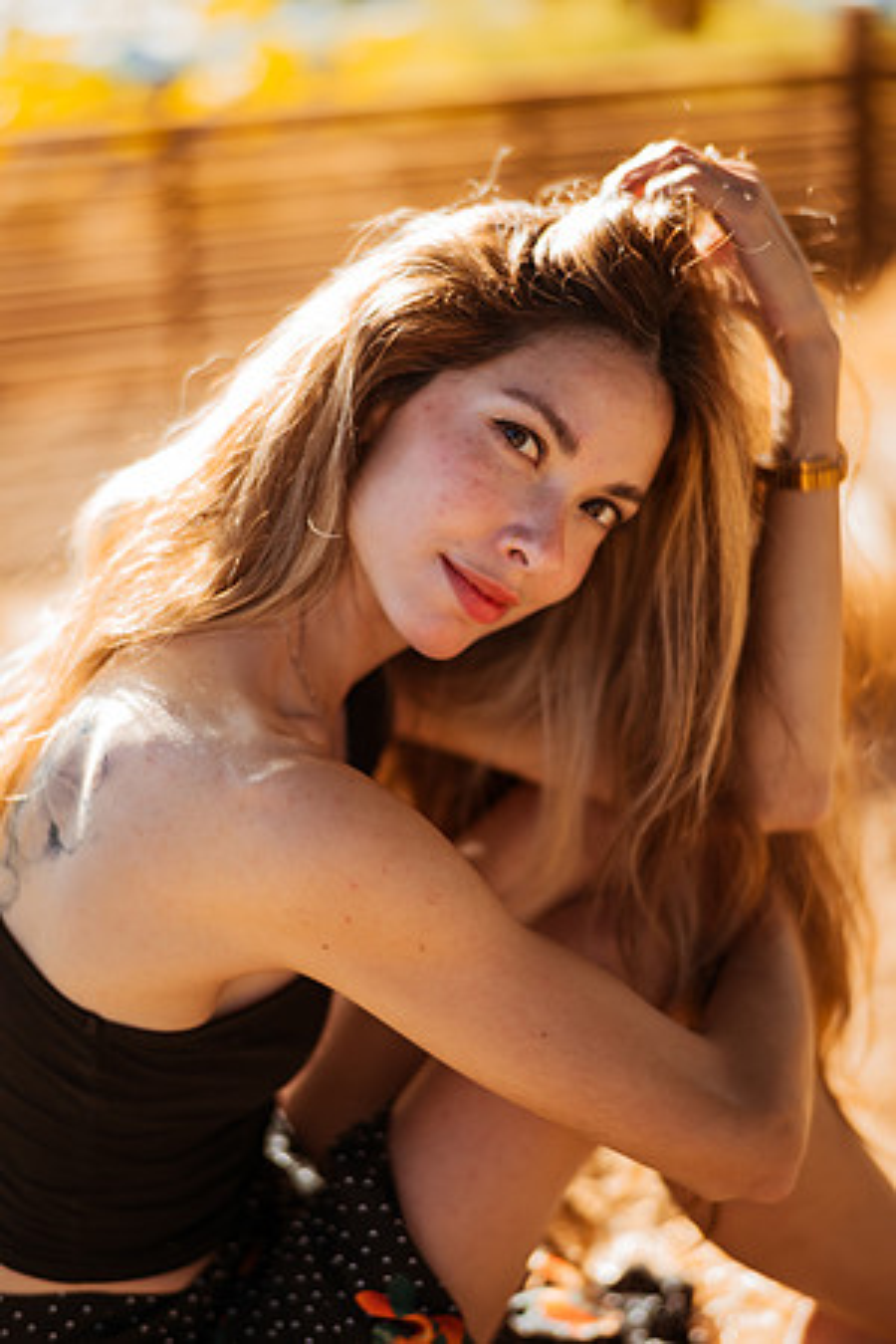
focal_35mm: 58
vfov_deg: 34.5
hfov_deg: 23.4
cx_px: 448
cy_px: 672
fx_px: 2165
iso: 50
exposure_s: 1/800
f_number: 1.4
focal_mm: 58
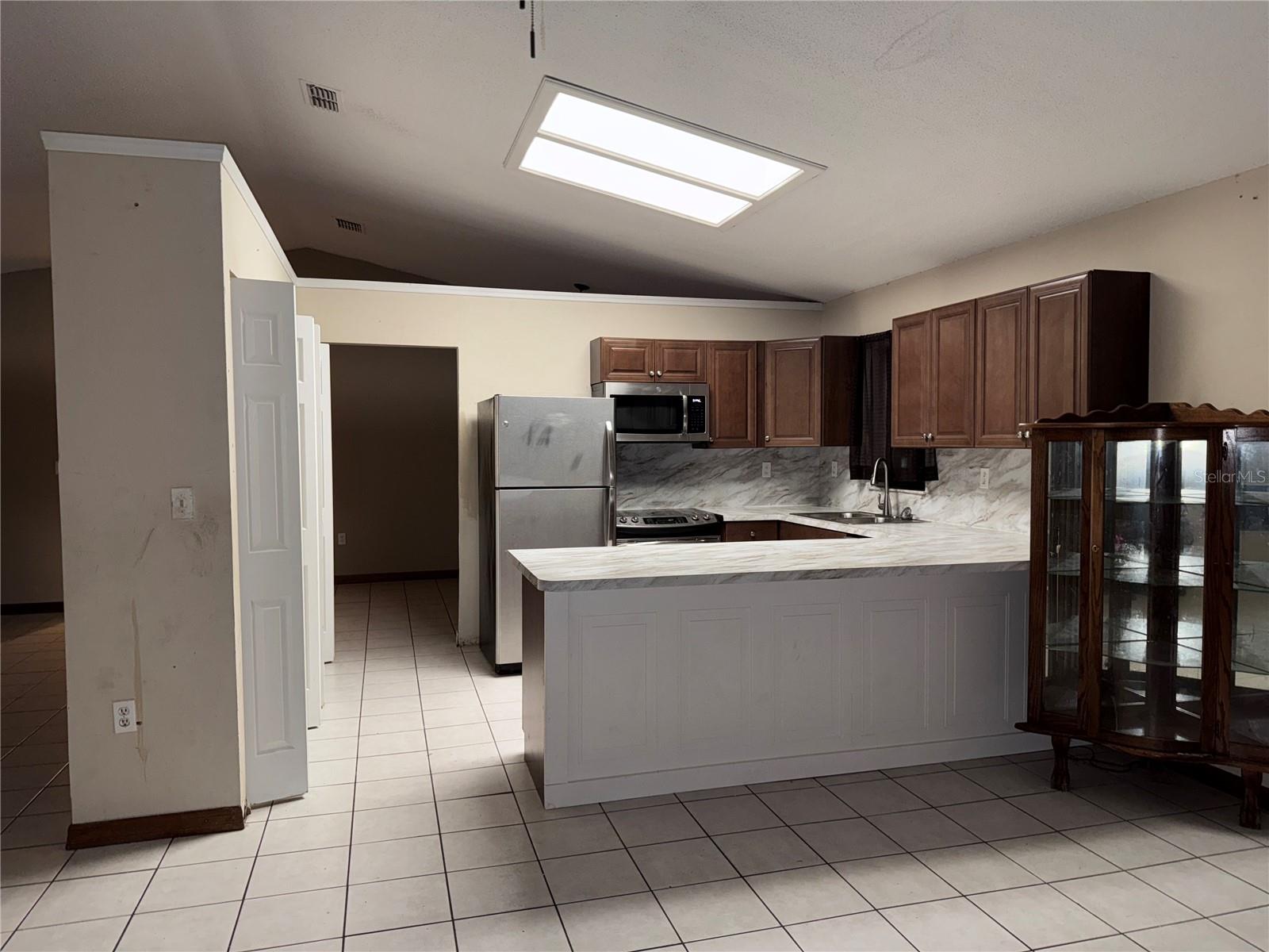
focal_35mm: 24
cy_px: 476
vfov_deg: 56.8
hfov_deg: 71.6
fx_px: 880
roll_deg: -0.2
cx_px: 634
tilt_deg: -2.1
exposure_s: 1/15
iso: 100
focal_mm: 6.76
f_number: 1.78
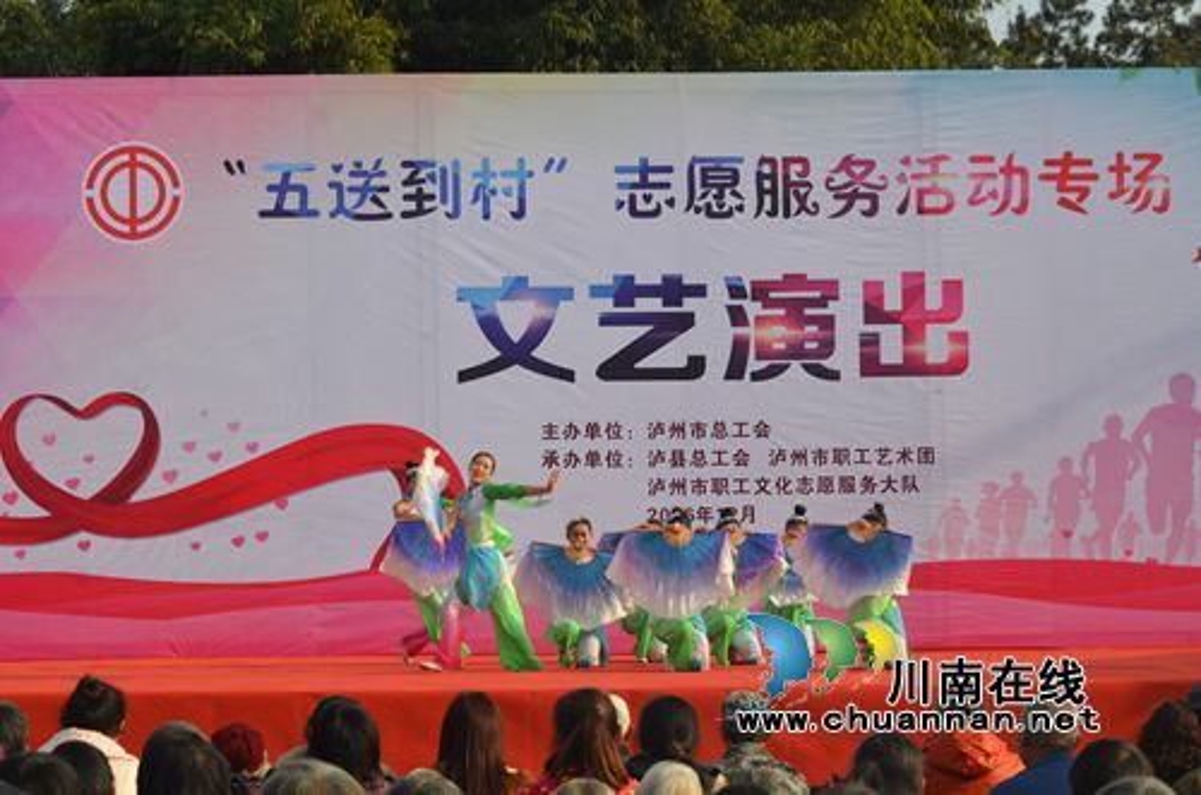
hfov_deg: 23.4
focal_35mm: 87
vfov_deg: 15.6
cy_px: 398
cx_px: 600
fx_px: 2896
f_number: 8
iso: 100
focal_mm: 58
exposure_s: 1/250
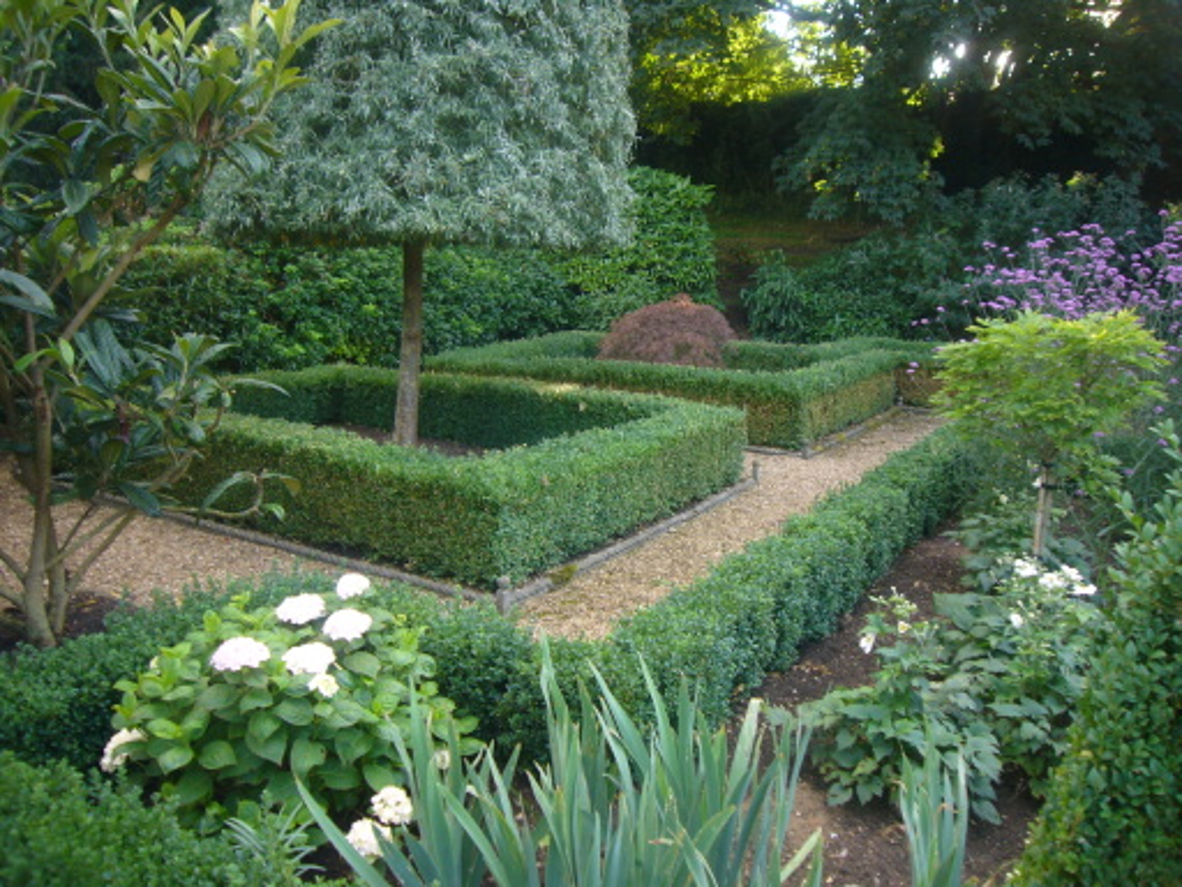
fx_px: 956
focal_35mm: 28
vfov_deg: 49.7
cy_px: 444
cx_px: 591
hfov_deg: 63.4
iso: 80
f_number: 2.8
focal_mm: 4.6
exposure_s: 1/40
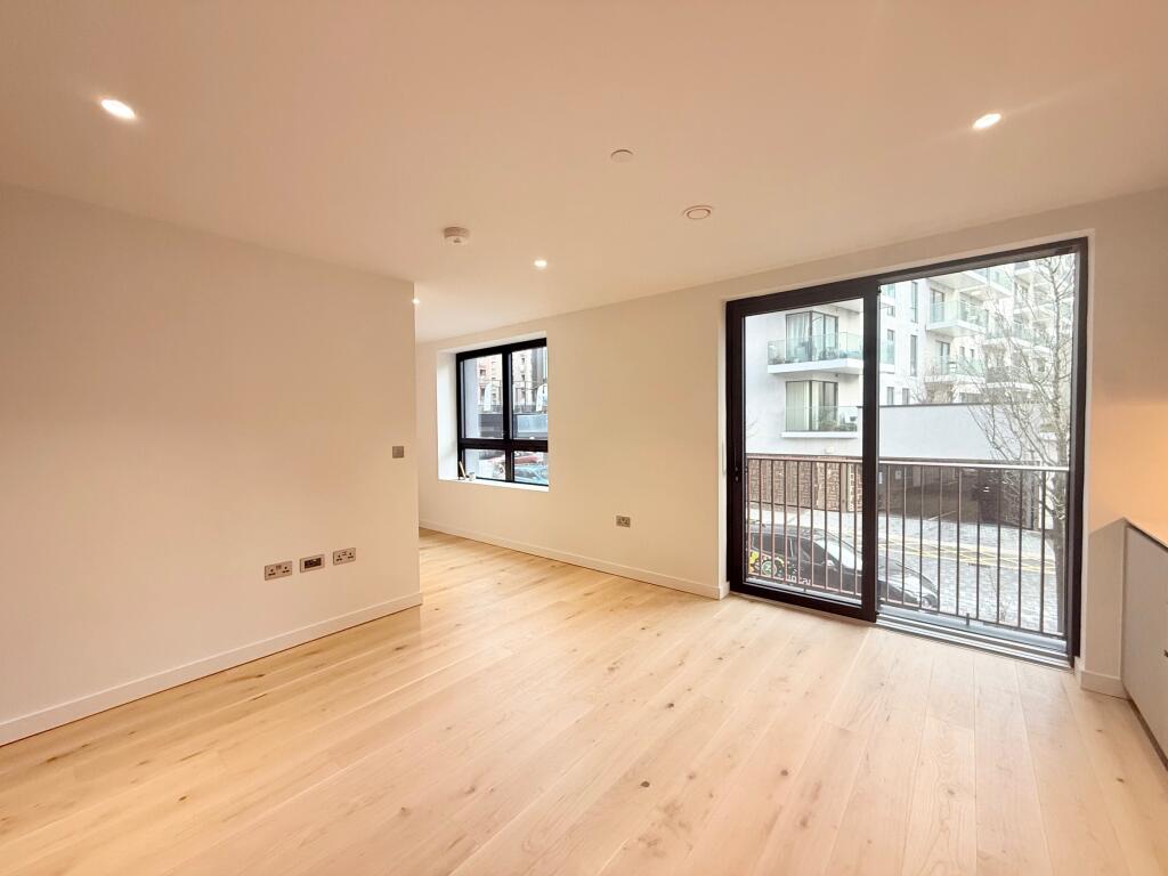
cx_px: 584
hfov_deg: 102.1
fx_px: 472
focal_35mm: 14
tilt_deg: -1.8
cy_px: 438
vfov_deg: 85.7
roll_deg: +0.3
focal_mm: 2.22
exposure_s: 1/100
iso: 250
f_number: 2.2
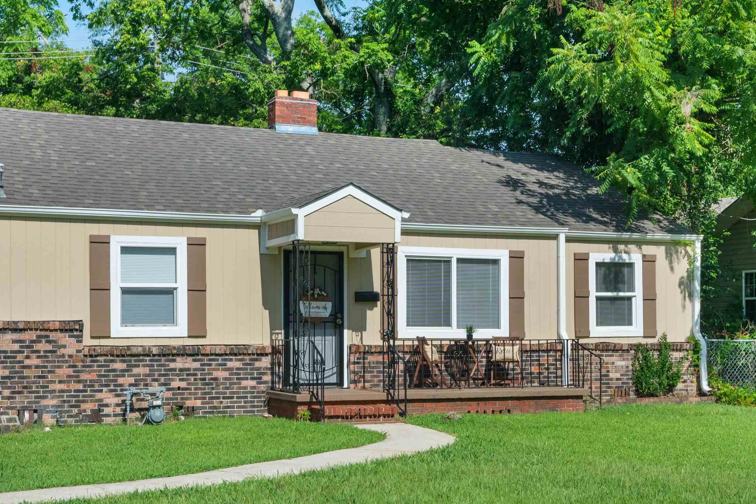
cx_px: 268
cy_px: 361
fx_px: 1092
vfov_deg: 25.7
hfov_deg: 37.9
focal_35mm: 52
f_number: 9
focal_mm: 35
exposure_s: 1/20
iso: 500
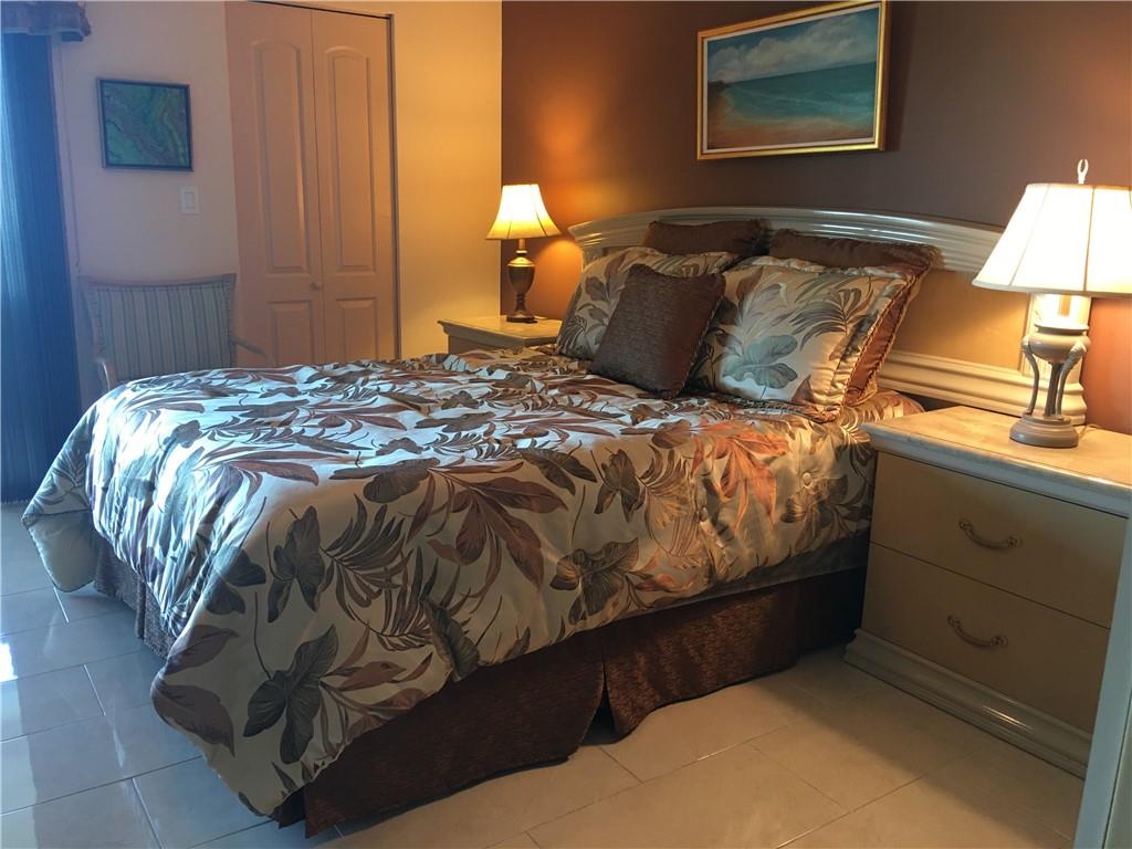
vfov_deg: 48.2
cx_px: 566
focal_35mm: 29
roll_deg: -0.3
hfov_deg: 61.7
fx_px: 948
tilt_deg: -11.2
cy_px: 424
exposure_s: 1/15
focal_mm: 4.15
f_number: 2.2
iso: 50
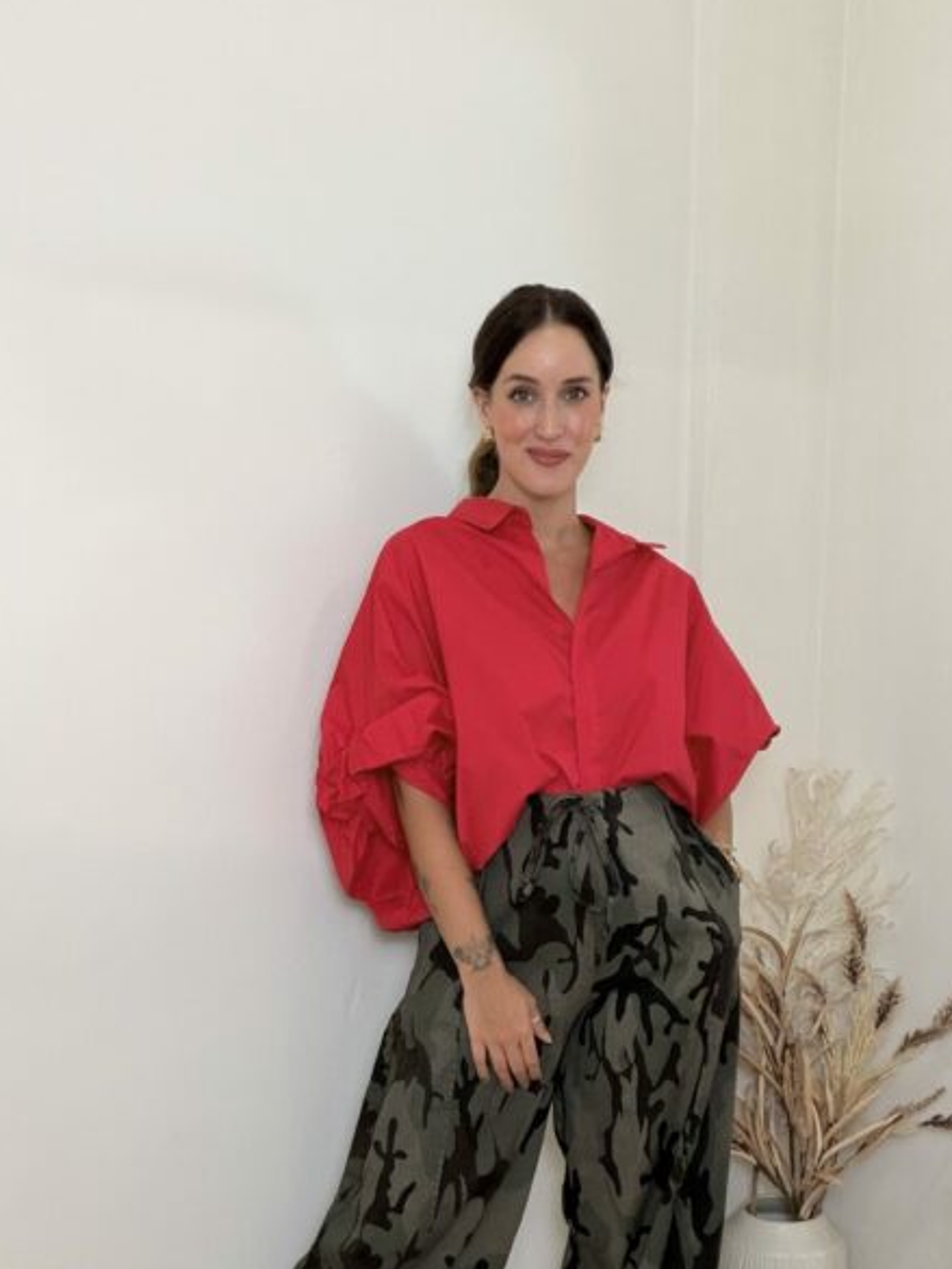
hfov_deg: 35.1
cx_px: 505
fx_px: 1503
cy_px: 855
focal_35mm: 41
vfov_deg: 45.0
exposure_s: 1/60
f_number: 1.9
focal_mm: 2.71
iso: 160
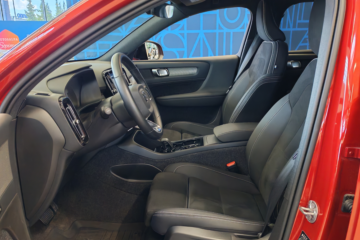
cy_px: 134
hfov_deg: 57.2
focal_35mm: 33
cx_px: 182
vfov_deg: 39.9
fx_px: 330
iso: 1000
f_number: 1.9
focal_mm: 6.12
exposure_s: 1/100
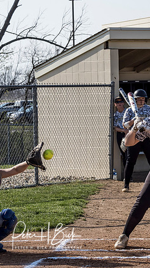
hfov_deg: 5.6
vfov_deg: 10.1
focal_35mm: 214
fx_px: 1515
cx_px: 173
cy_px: 134
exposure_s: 1/1600
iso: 400
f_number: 6.3
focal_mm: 73
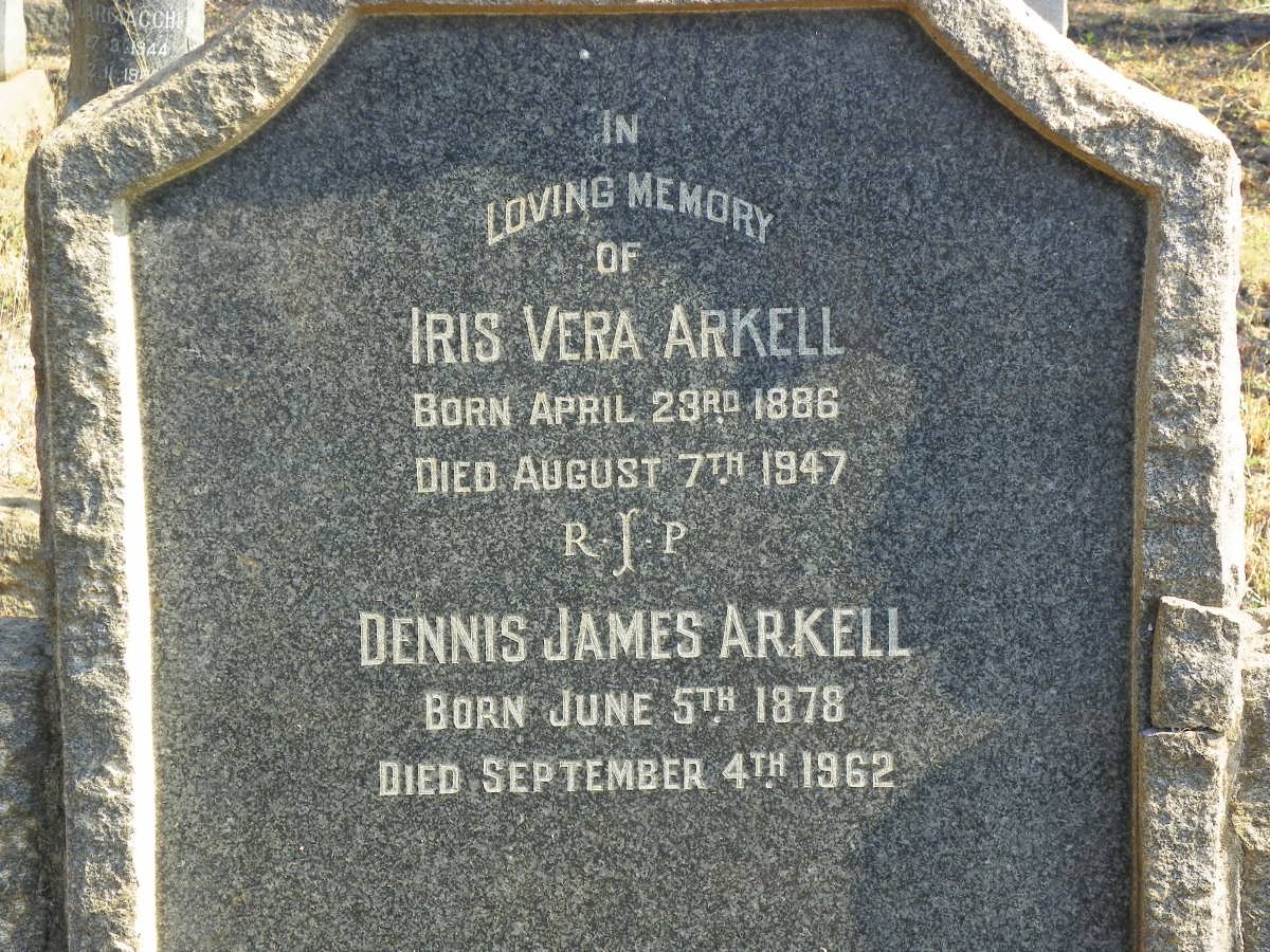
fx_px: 3485
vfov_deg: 15.6
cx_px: 635
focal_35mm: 95
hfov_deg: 20.7
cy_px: 476
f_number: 4
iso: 64
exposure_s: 1/100
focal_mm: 16.9
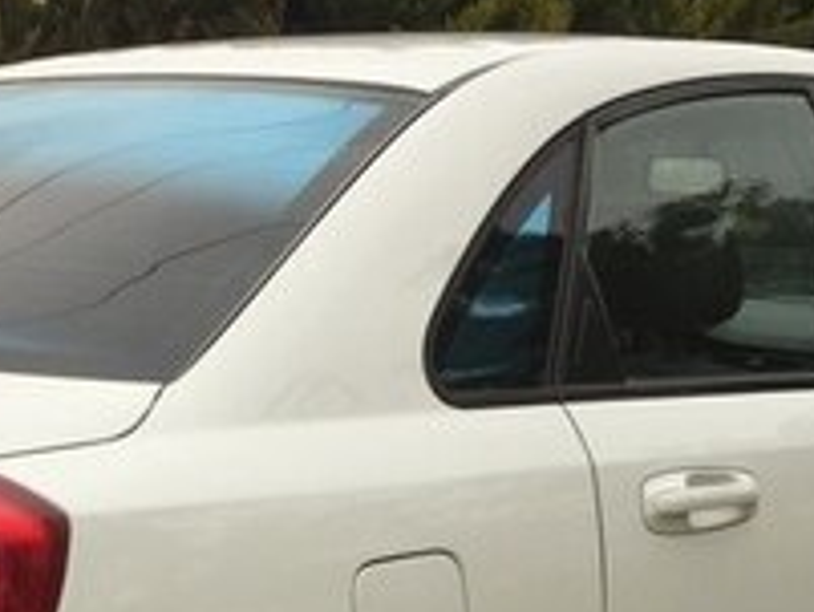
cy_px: 821
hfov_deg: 20.3
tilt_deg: -20.9
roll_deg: +5.9
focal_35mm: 95
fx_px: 2235
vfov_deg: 14.8
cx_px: 105
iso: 32
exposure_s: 1/1199
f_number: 2.2
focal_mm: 4.15
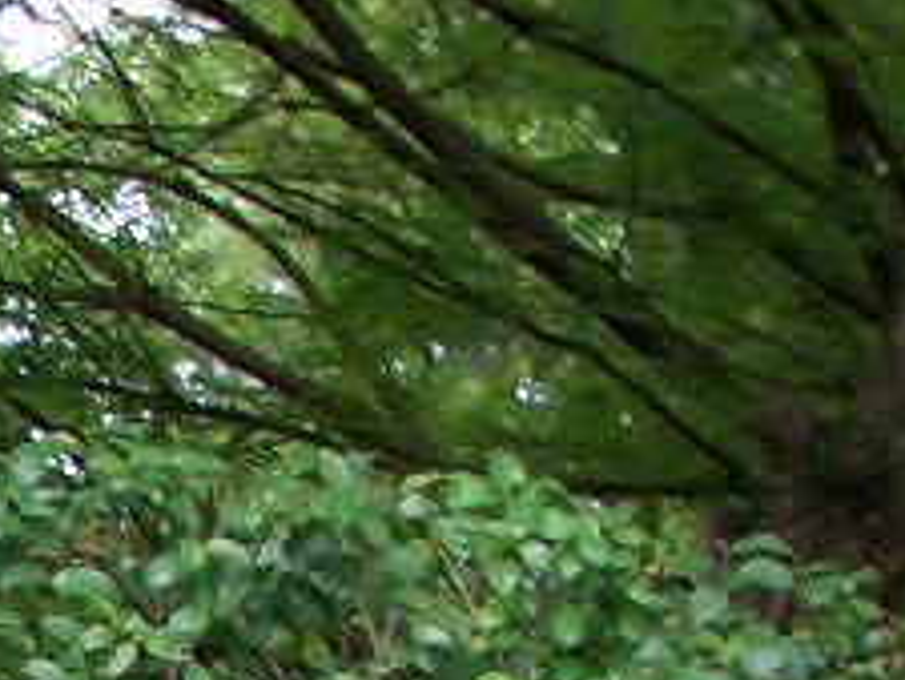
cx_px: -623
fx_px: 5205
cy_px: 1891
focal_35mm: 199
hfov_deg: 9.5
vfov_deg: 6.9
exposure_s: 1/100
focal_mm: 5.8
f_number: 2.6
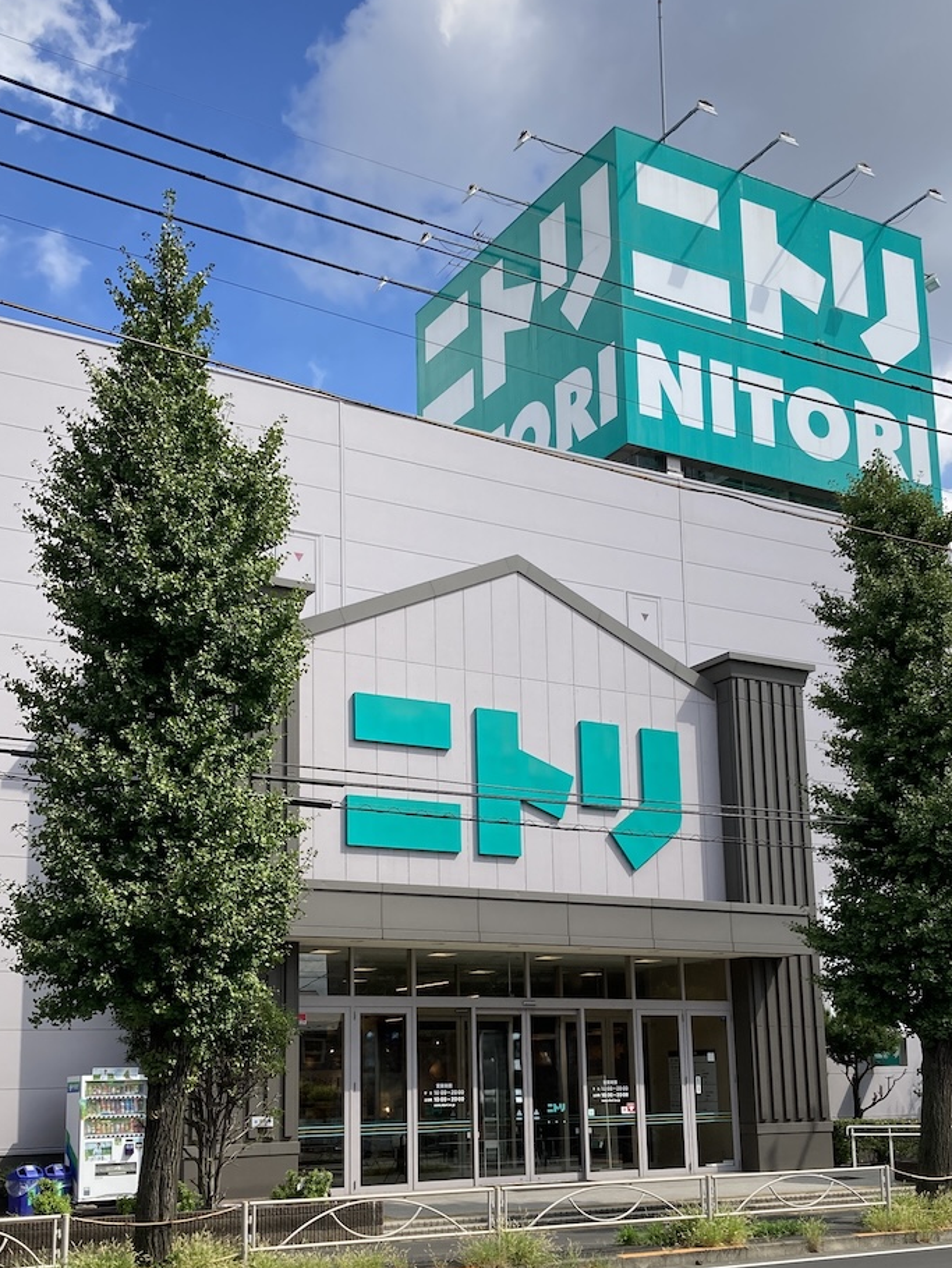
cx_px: 489
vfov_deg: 45.3
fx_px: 1503
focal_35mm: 41
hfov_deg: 35.1
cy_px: 799
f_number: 1.8
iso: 20
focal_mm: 3.99
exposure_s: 1/1919
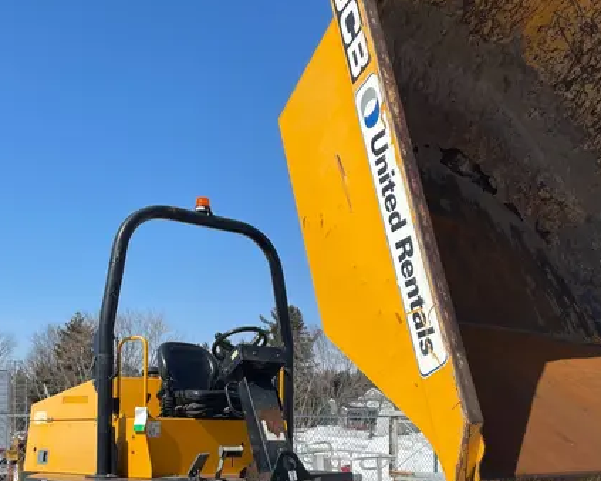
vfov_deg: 32.8
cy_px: 408
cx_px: 359
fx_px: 782
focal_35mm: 44
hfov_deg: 41.8
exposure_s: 1/6897
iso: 50
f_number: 1.6
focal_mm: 4.2
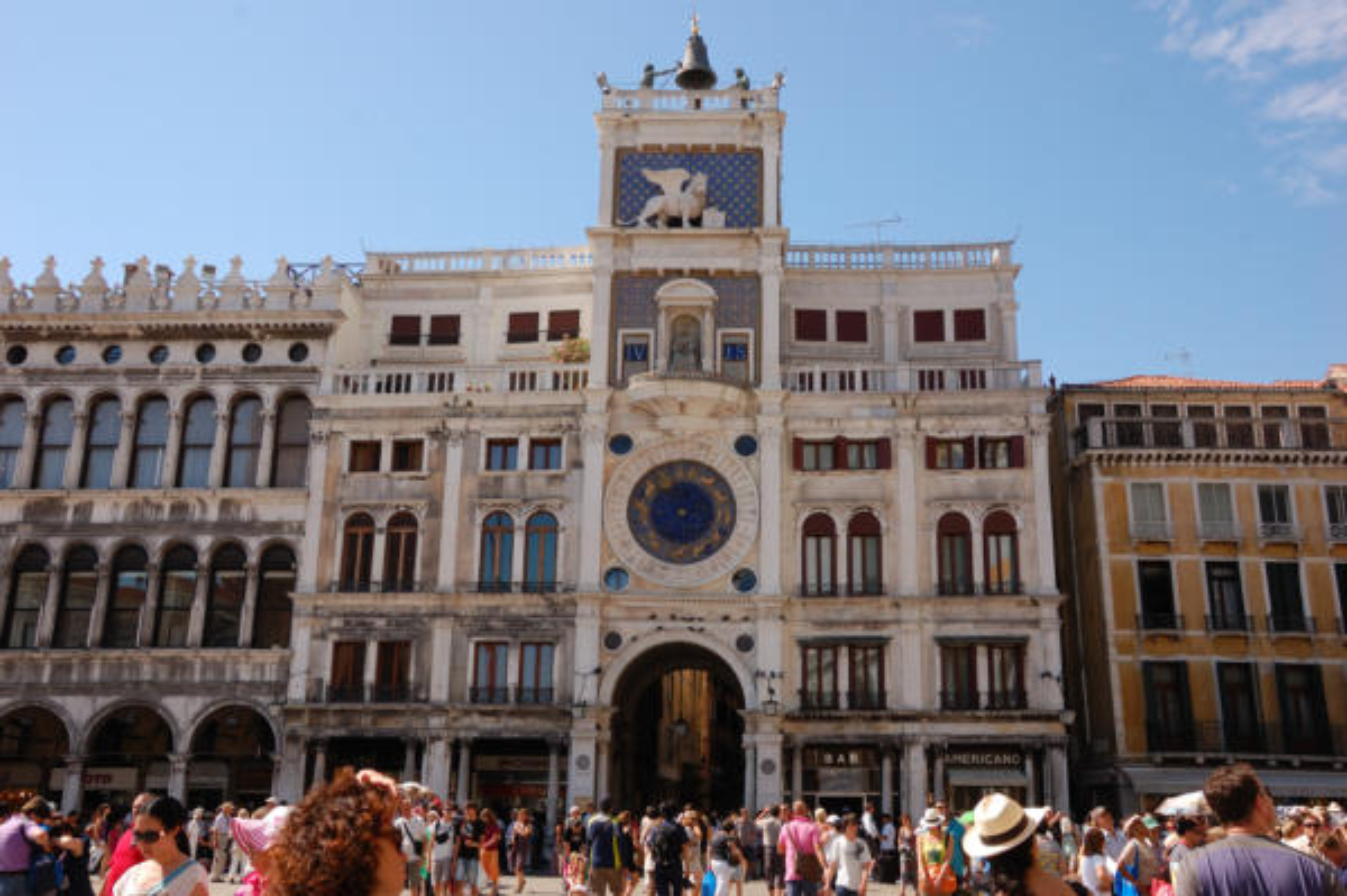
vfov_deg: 36.8
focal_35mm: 36
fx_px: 1346
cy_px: 448
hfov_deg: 53.2
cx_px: 674
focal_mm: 24
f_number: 9
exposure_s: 1/320
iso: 220
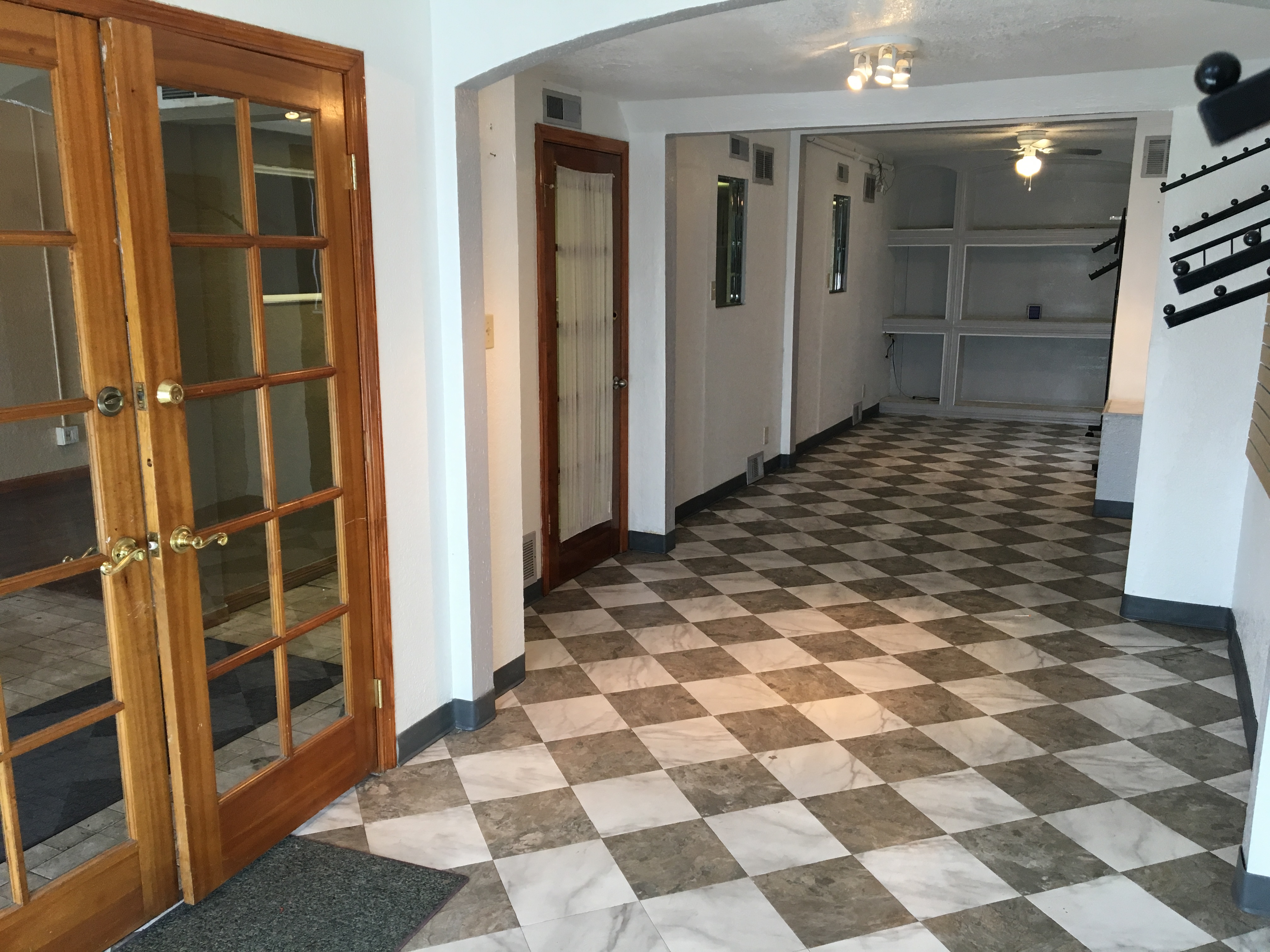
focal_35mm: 29
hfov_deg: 61.7
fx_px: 1064
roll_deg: +0.5
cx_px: 635
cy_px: 476
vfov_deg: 48.2
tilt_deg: -12.1
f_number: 2.2
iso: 40
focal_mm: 4.15
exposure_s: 1/30
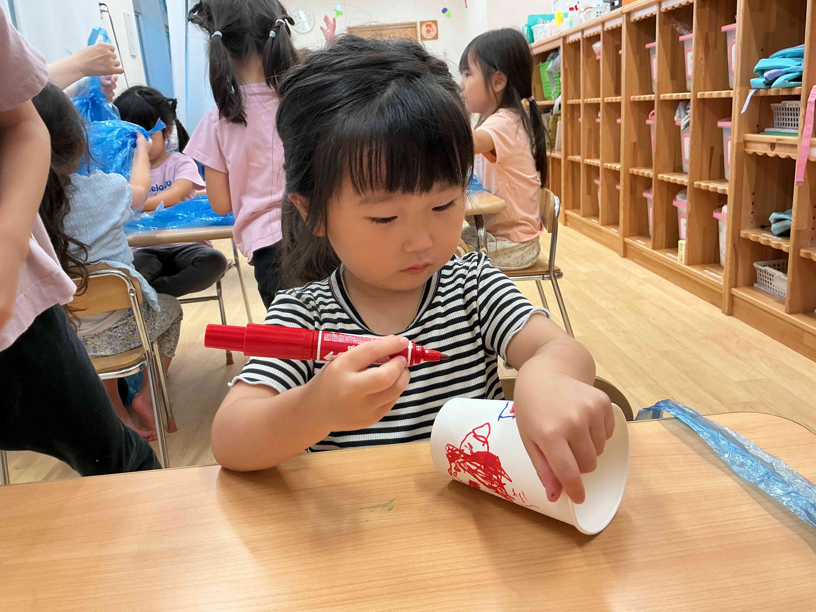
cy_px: 306
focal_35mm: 29
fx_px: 684
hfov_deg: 61.7
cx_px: 408
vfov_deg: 48.2
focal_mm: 3
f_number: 1.8
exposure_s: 1/60
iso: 64
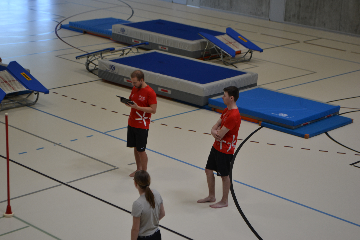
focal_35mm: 82
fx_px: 825
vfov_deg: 16.6
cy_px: 120
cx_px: 180
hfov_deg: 24.6
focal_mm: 55
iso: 400
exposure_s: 1/100
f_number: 5.6
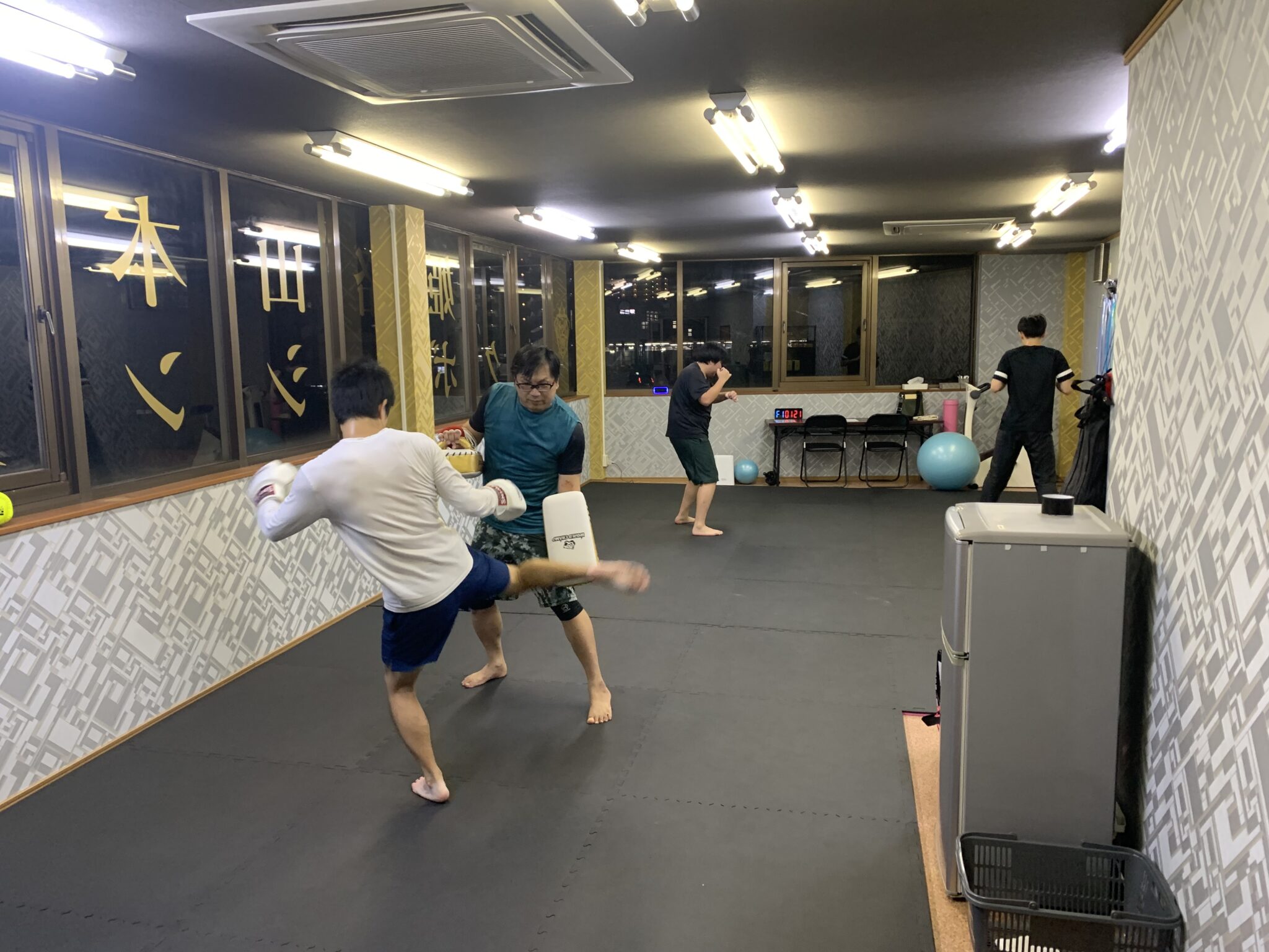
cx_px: 634
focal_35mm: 26
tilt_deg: -8.1
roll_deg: +1.0
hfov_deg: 67.3
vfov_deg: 53.1
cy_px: 476
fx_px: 953
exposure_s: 1/60
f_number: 1.8
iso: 160
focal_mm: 4.25
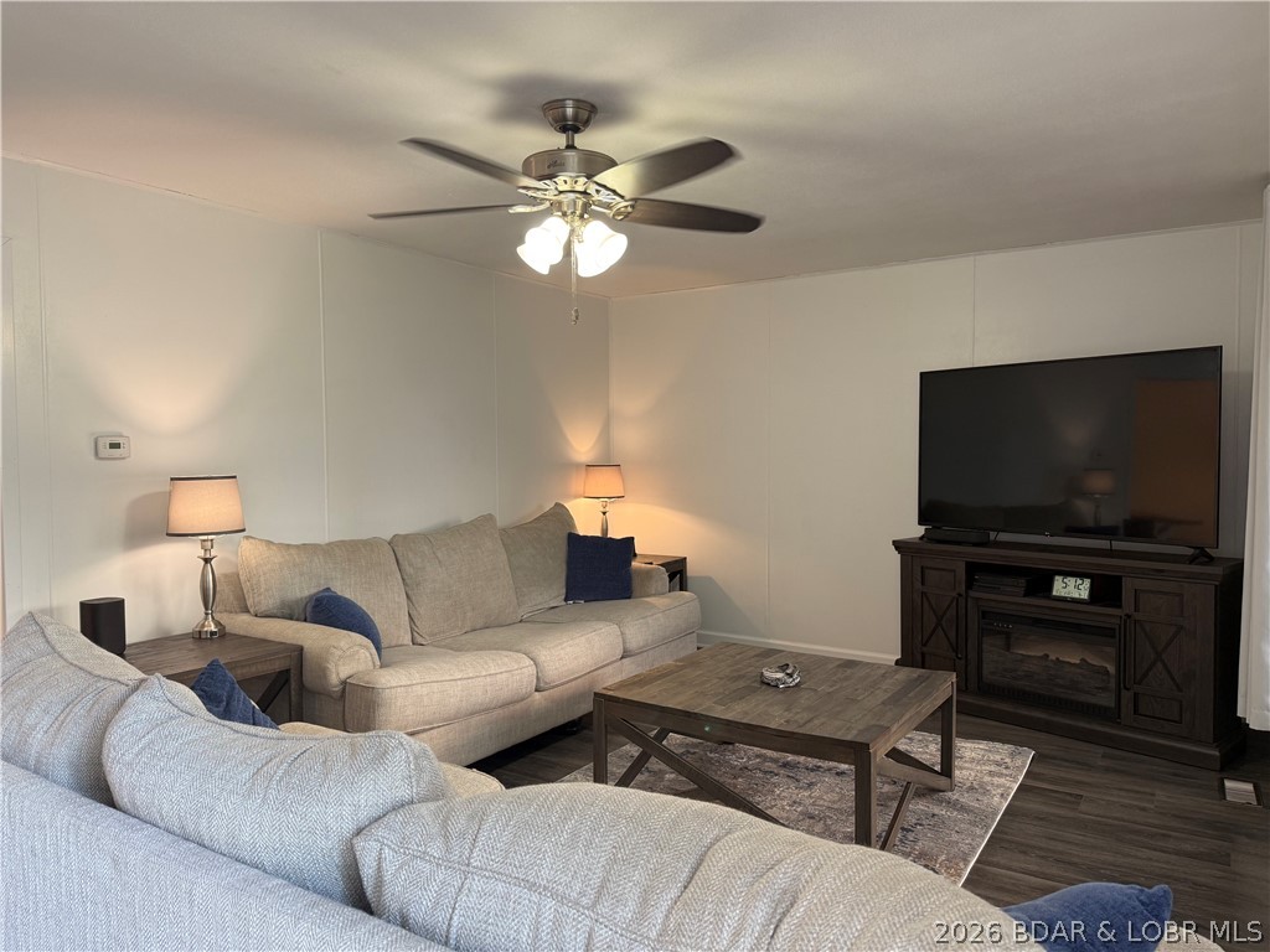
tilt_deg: -1.6
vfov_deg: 56.8
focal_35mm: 24
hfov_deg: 71.6
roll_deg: +0.4
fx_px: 881
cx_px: 635
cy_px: 476
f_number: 1.78
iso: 125
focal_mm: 6.76
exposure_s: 1/60
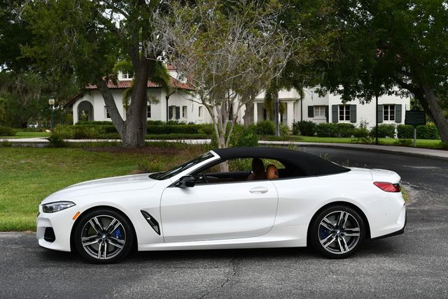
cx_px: 224
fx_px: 598
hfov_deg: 41.1
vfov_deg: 28.1
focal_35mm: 48
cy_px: 150
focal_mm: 24
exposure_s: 1/250
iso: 200
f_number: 8
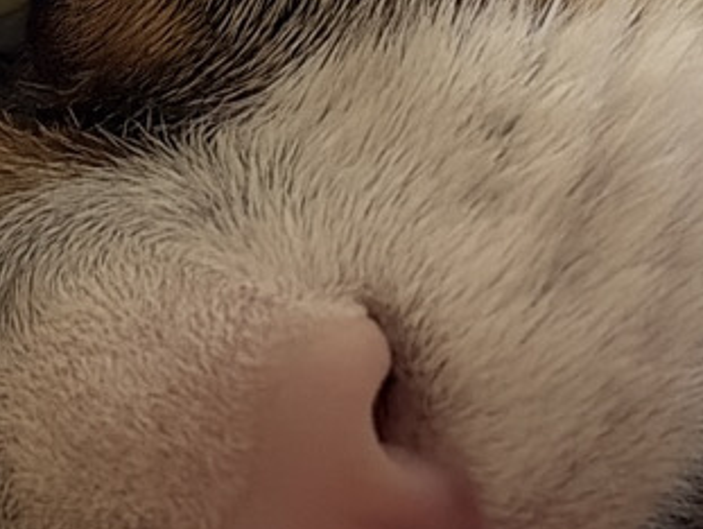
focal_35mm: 167
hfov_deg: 11.8
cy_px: -131
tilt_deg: -1.9
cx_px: 145
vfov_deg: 8.8
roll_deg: +1.6
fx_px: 3395
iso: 160
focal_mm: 5.96
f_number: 1.6
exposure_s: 1/60
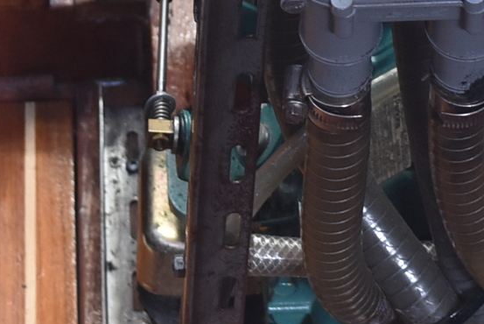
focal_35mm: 217
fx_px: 2920
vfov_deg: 6.3
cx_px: 430
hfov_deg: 9.4
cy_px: -95
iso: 400
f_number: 4.8
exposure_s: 1/100
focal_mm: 32
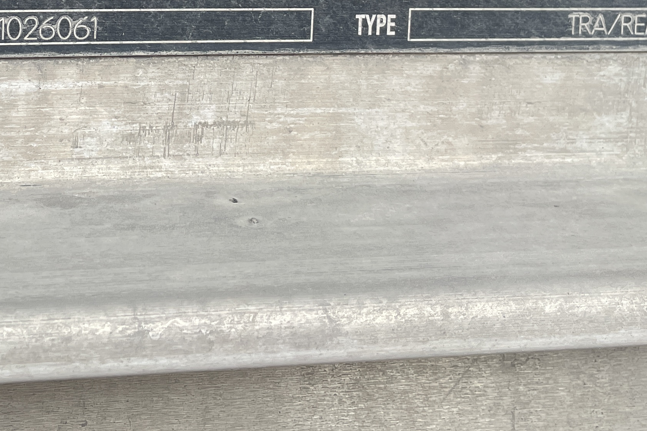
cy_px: -150
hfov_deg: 30.7
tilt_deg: -5.1
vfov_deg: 19.1
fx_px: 1168
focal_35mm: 65
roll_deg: -0.4
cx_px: 203
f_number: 1.6
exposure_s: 1/569
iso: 32
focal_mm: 4.2
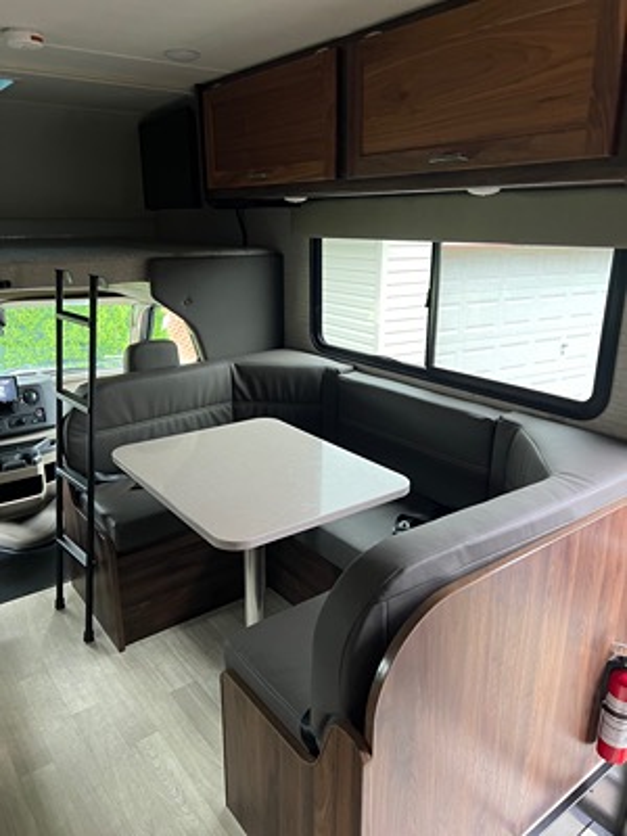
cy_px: 418
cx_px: 314
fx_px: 628
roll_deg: -0.8
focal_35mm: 26
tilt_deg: -15.1
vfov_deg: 67.3
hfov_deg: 53.1
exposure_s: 1/60
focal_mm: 5.7
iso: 250
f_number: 1.5
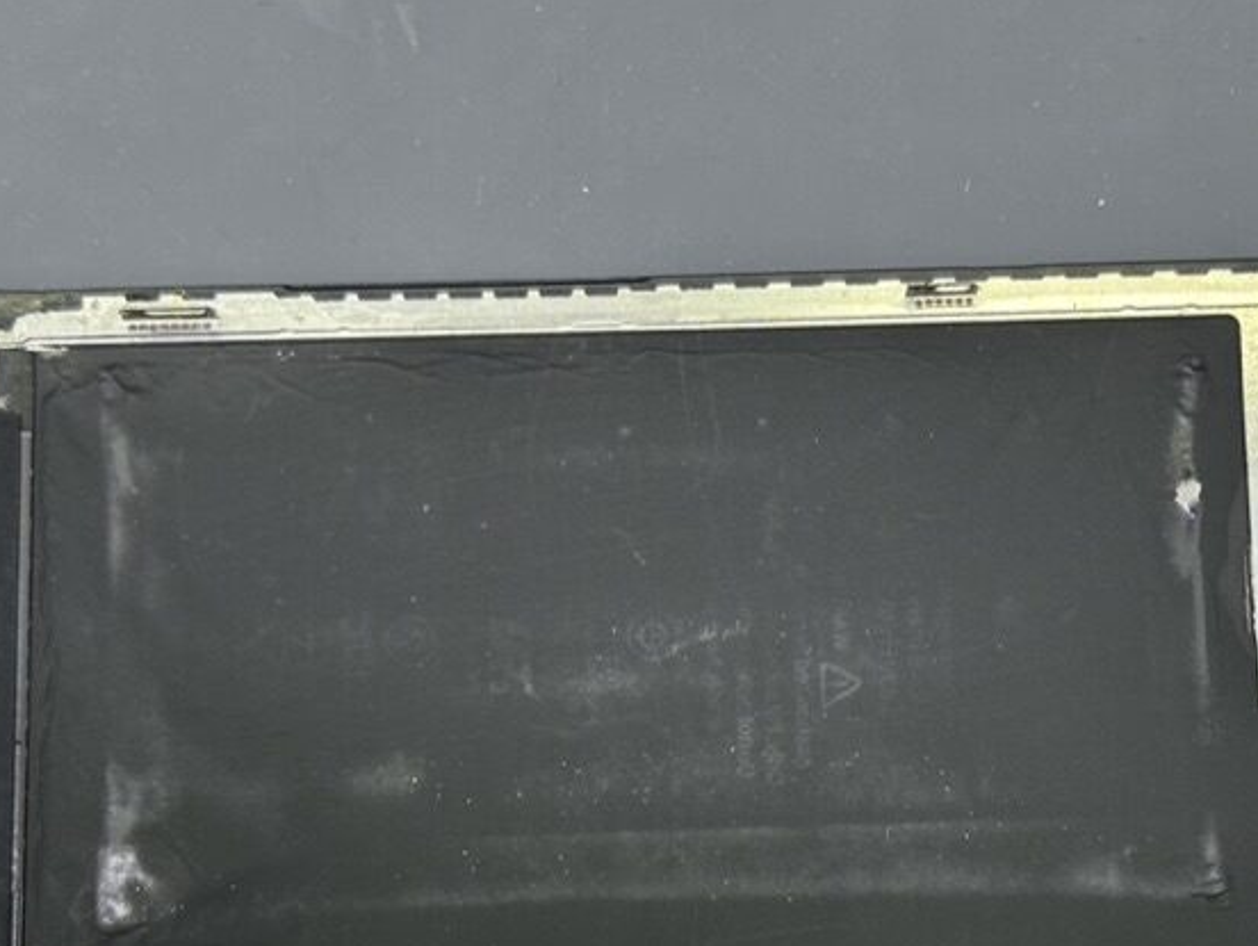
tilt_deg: -78.9
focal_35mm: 89
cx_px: 773
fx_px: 3237
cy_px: 539
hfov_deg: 22.0
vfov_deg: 16.6
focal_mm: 6.86
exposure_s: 1/100
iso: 64
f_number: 1.78
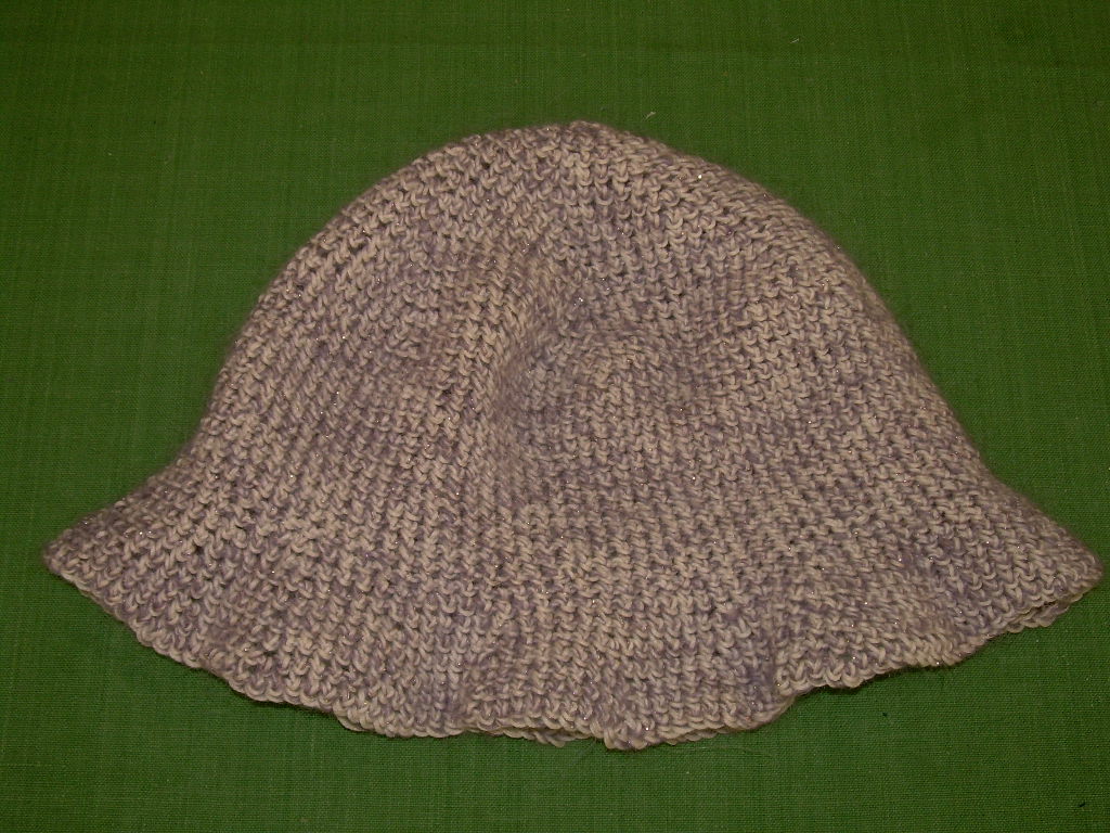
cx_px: 555
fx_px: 1603
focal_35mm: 50
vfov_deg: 29.1
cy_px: 416
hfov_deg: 38.2
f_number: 3.1
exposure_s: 1/60
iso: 50
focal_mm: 8.3
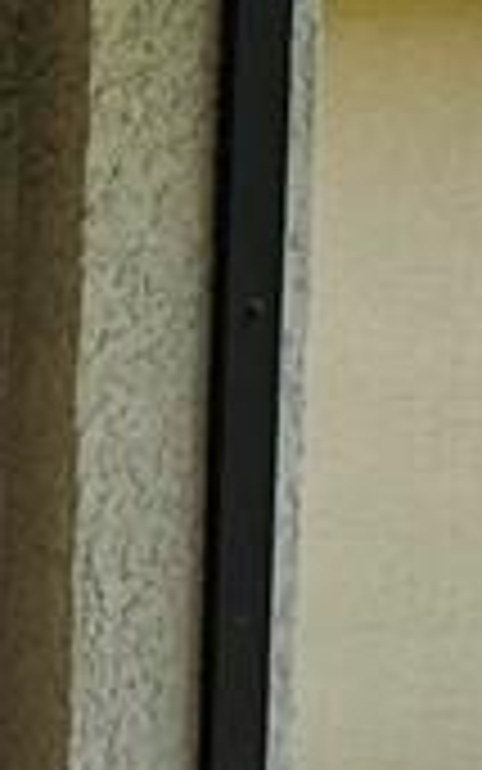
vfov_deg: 8.8
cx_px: -1532
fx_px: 4788
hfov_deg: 5.1
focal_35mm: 228
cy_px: 1373
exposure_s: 1/180
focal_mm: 6.3
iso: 20
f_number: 1.7
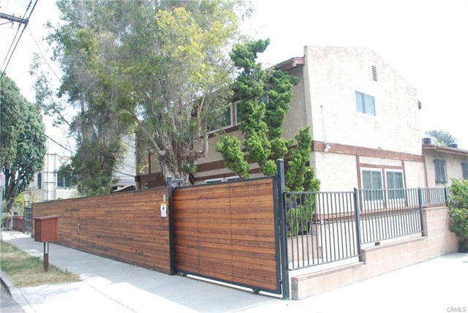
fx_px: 351
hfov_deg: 67.3
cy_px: 156
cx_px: 234
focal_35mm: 27
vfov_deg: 48.0
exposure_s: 1/125
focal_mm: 18
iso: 100
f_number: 5.6
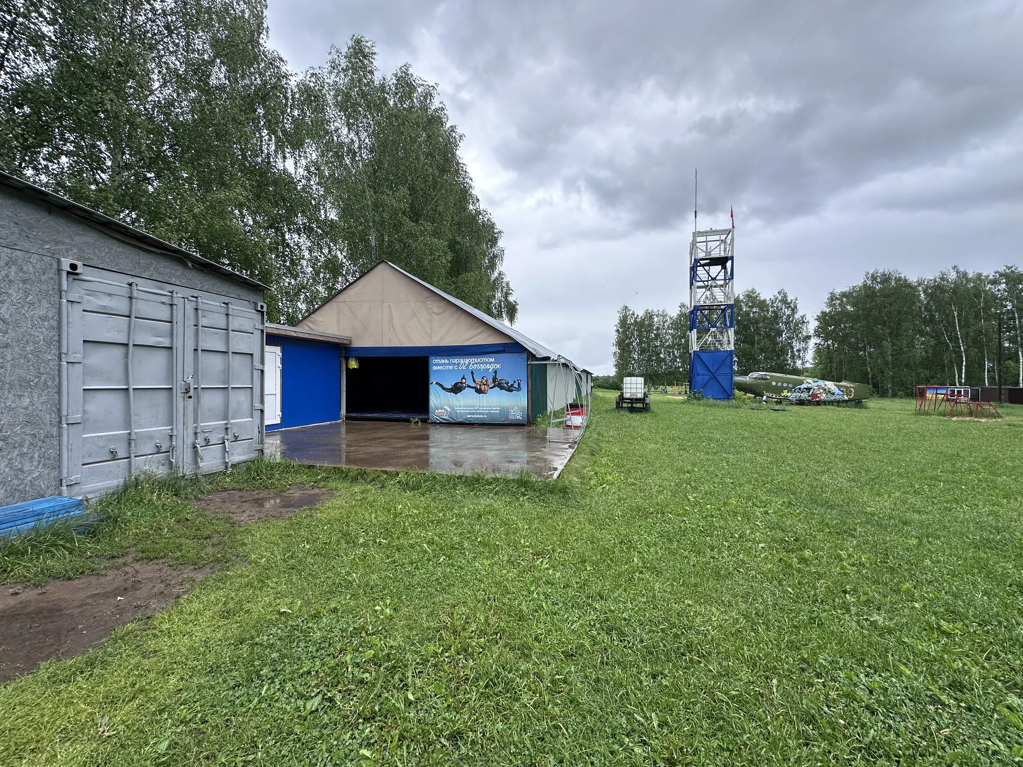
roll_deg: -0.1
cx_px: 512
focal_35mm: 14
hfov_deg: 102.1
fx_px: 414
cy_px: 384
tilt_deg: +0.1
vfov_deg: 85.7
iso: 40
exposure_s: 1/744
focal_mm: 2.22
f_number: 2.2
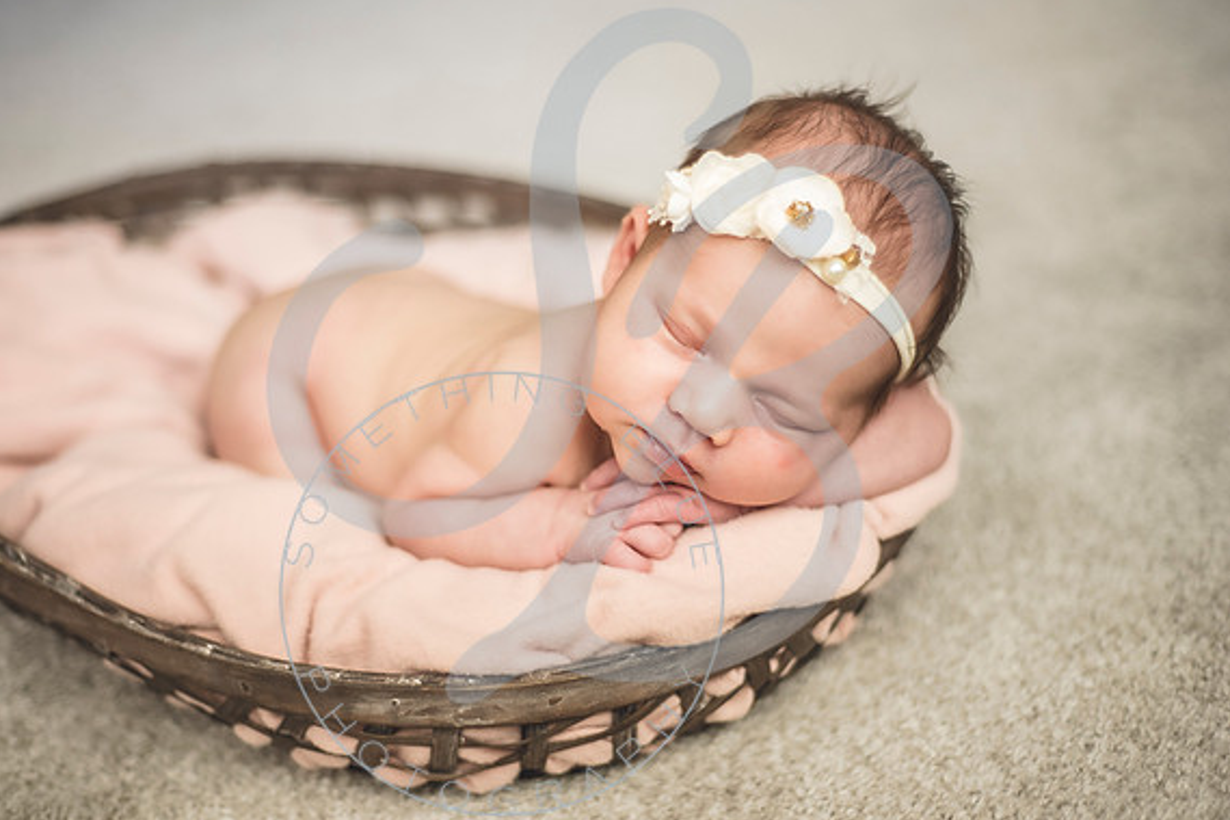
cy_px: 412
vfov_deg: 26.5
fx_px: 1742
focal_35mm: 51
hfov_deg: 38.9
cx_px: 610
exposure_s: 1/125
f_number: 1.8
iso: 1000
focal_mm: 50
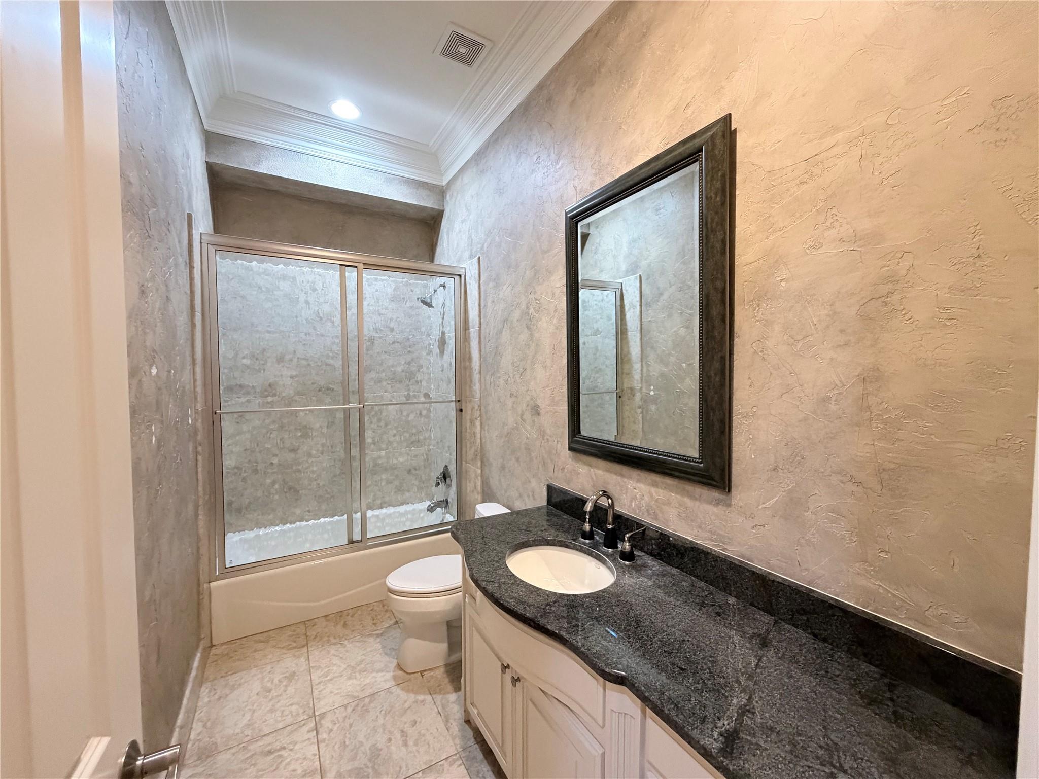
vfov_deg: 85.7
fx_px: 420
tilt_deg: -3.1
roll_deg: +0.6
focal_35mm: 14
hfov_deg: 102.1
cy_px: 390
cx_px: 520
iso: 640
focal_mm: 2.22
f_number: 2.2
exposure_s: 1/60
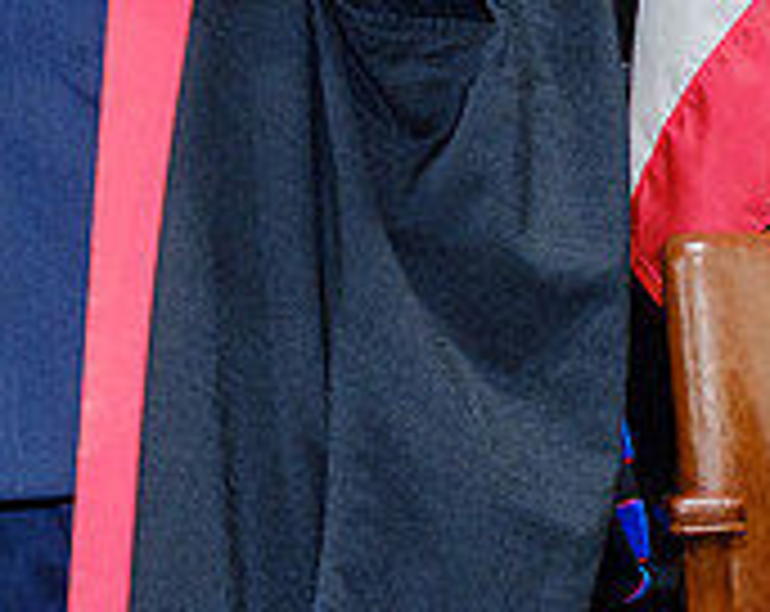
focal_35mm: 174
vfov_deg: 8.6
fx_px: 3956
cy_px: -434
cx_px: -296
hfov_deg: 10.8
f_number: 4
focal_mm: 22.7
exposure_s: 1/125
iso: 1600
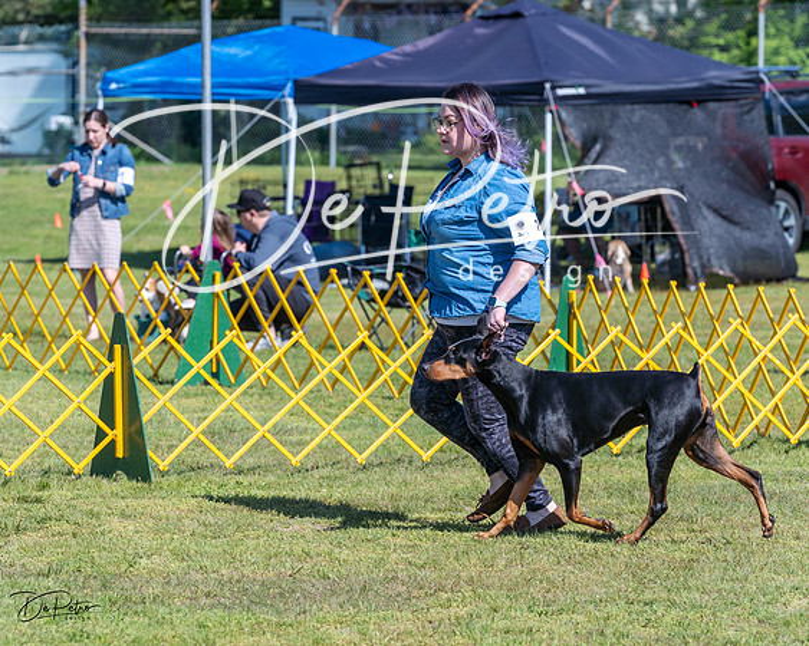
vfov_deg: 7.3
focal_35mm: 213
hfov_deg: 9.1
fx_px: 5095
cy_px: 323
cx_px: 388
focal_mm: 189
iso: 320
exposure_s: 1/1250
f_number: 6.3
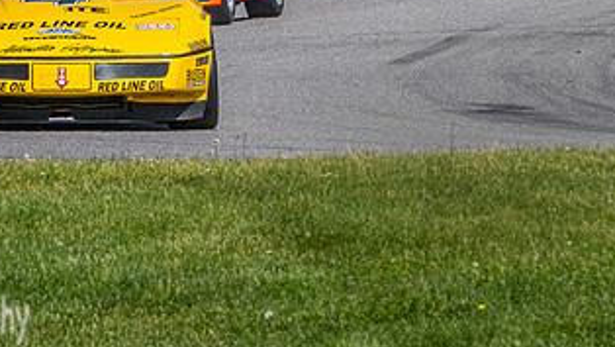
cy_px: -67
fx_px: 19709
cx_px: 319
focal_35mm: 1208
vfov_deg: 1.0
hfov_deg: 1.8
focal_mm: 300
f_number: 11
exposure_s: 1/640
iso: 400
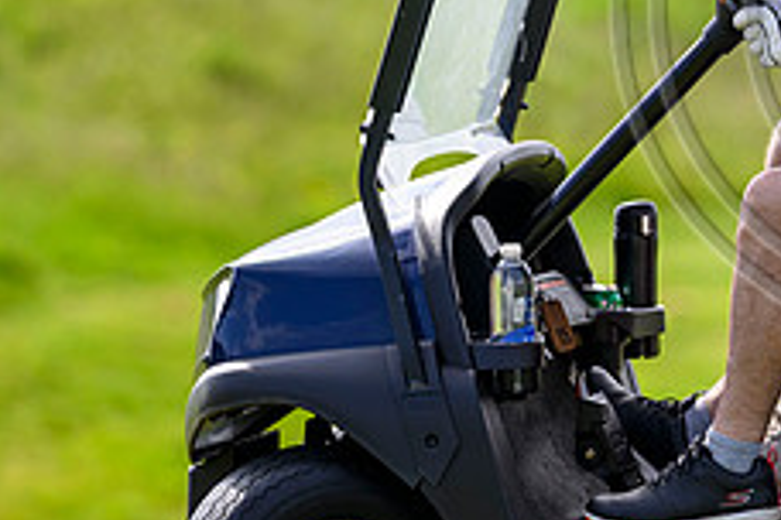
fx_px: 22062
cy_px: -2
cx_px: 963
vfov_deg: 1.4
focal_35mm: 1017
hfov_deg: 2.0
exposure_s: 1/2500
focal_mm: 400
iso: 500
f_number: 4
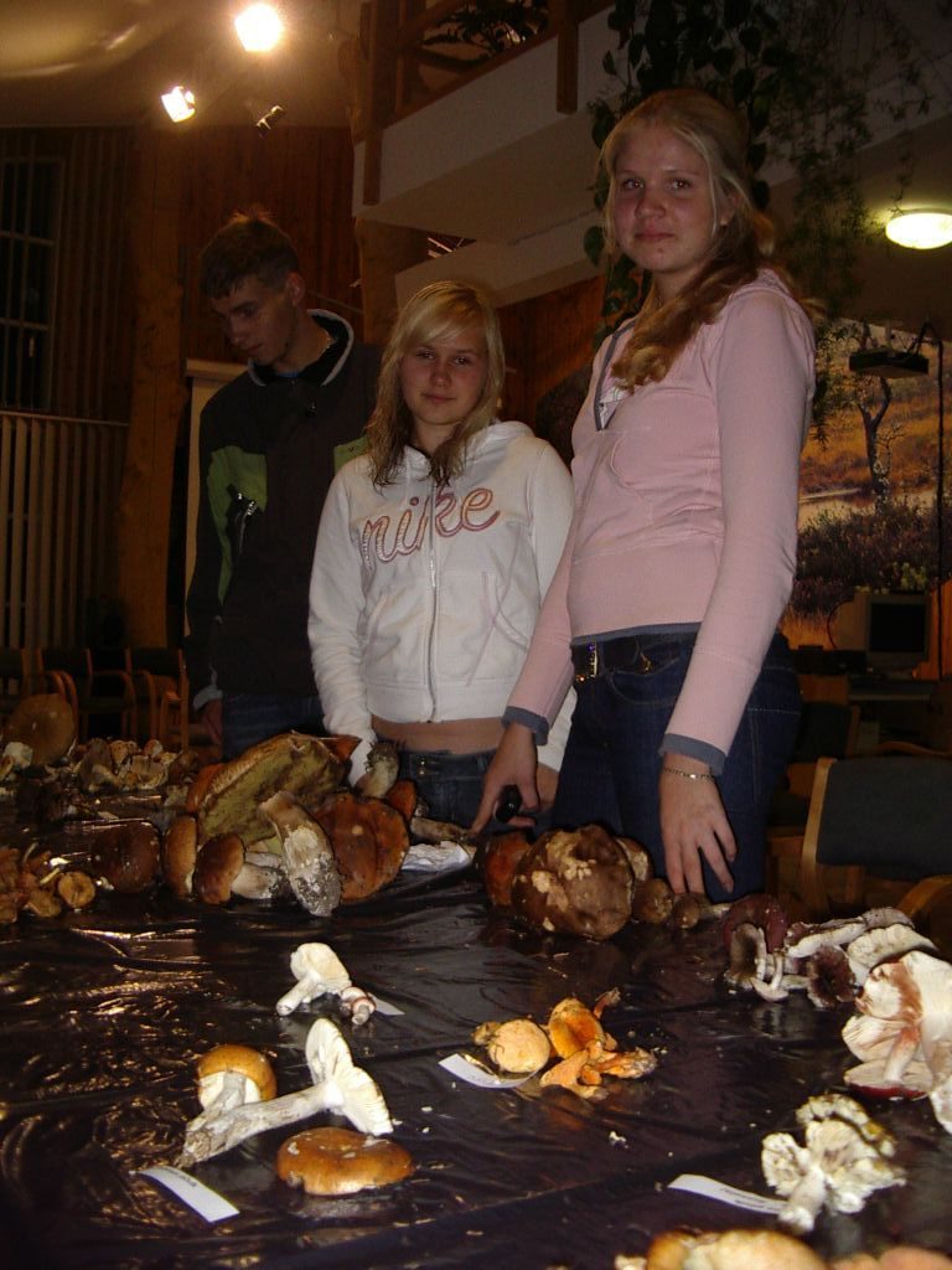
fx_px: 1393
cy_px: 635
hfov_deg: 37.7
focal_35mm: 38
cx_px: 476
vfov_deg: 49.0
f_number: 2.6
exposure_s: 1/60
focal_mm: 5.8
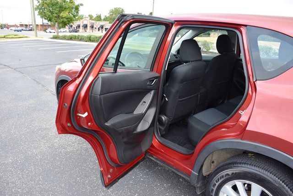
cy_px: 98
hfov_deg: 67.4
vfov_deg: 48.0
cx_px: 146
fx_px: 220
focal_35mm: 27
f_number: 5
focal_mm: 18
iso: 400
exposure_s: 1/250
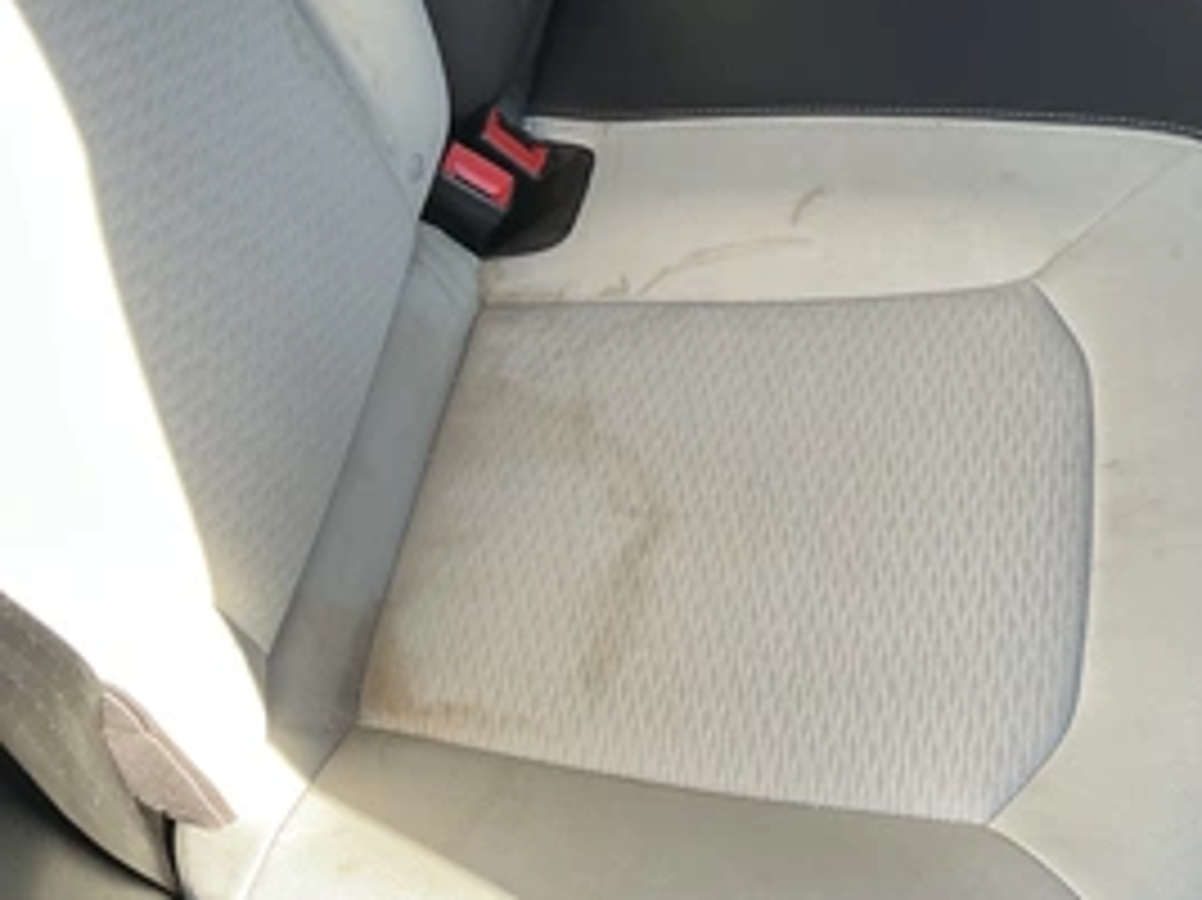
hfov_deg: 44.7
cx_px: 680
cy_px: 594
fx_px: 1458
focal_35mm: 42
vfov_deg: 34.0
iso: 32
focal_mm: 3
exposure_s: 1/122
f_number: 1.8
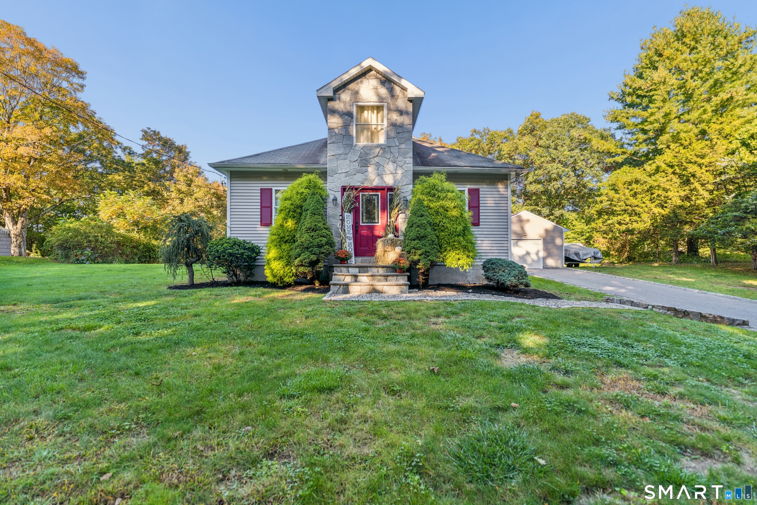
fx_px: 322
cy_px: 252
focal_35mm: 15
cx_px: 378
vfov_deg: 76.2
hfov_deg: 99.3
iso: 100
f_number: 2.8
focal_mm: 15.3
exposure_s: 1/125
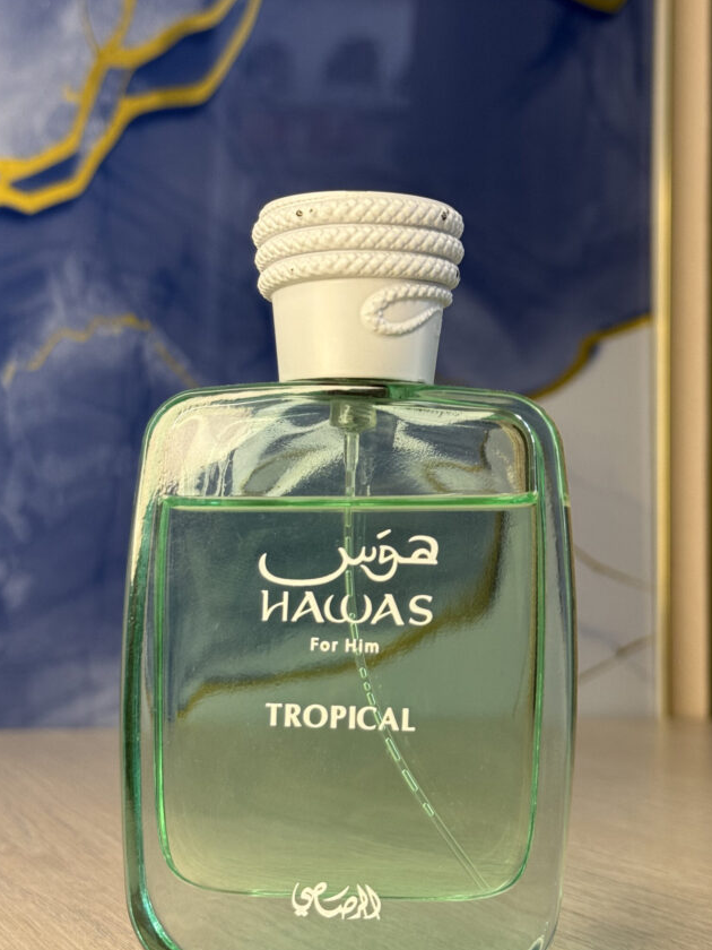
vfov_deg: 31.6
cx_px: 347
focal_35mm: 61
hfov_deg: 24.0
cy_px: 539
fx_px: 1673
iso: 80
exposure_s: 1/93
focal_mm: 6.76
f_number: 1.78
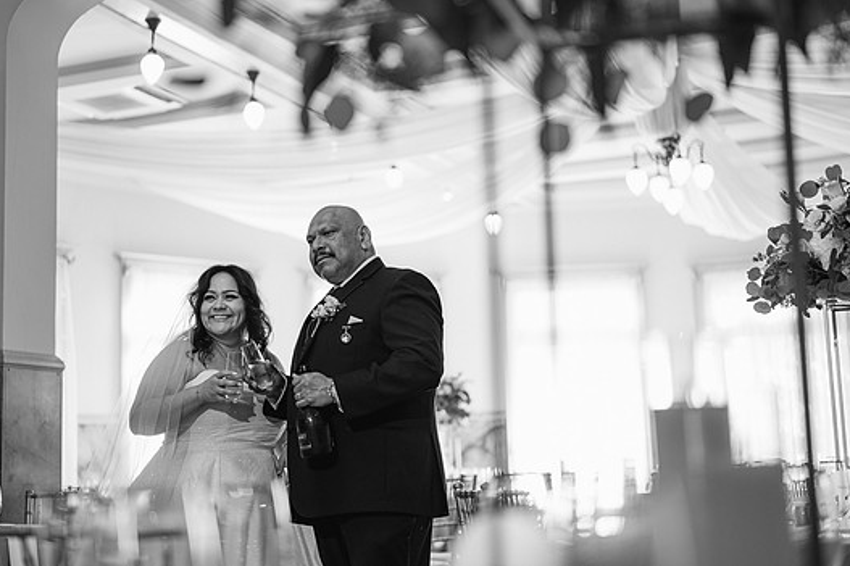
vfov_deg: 24.6
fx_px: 1298
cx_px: 408
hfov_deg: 36.3
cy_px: 256
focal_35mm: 55
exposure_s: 1/100
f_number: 1.8
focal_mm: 50
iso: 100
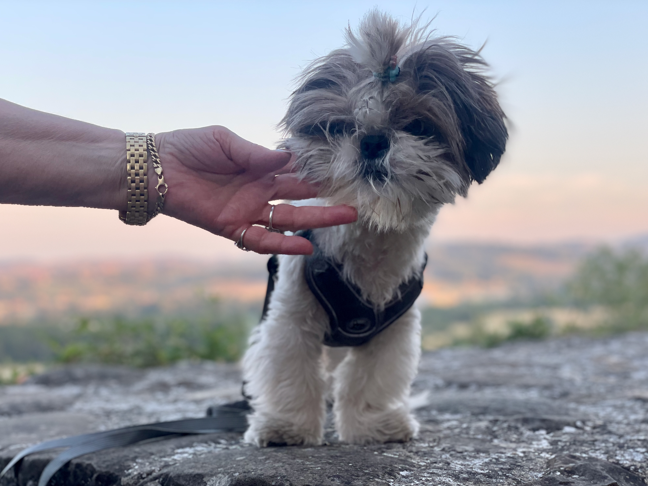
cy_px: 246
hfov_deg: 36.2
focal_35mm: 53
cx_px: 323
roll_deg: +1.5
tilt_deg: +2.4
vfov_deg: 27.5
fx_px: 992
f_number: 2
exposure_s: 1/154
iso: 25
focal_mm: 6
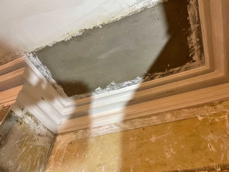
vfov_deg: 53.1
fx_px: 172
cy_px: 86
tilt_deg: +48.9
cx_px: 114
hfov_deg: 67.3
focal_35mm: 26
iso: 400
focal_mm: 4.2
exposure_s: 1/50
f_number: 1.6
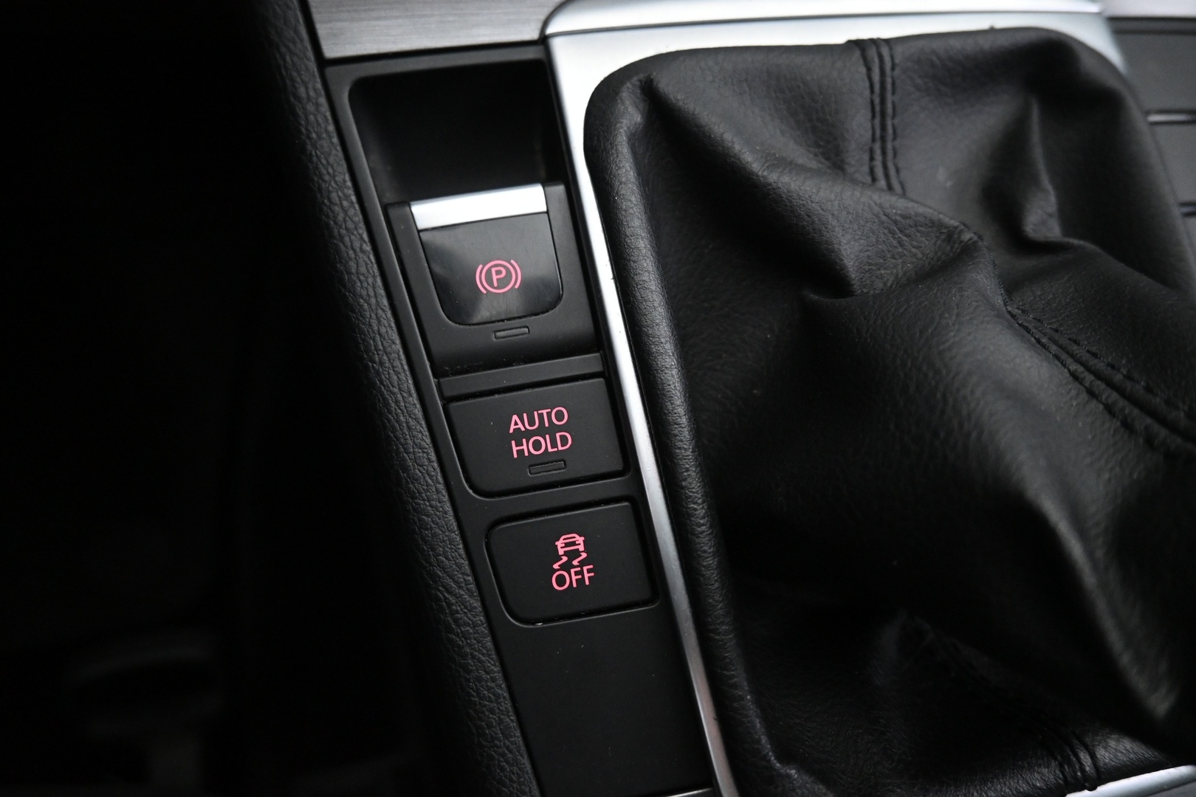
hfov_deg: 73.7
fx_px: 797
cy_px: 398
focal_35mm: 24
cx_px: 598
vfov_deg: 53.1
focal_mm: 16
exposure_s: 1/25
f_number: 3.5
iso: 3200
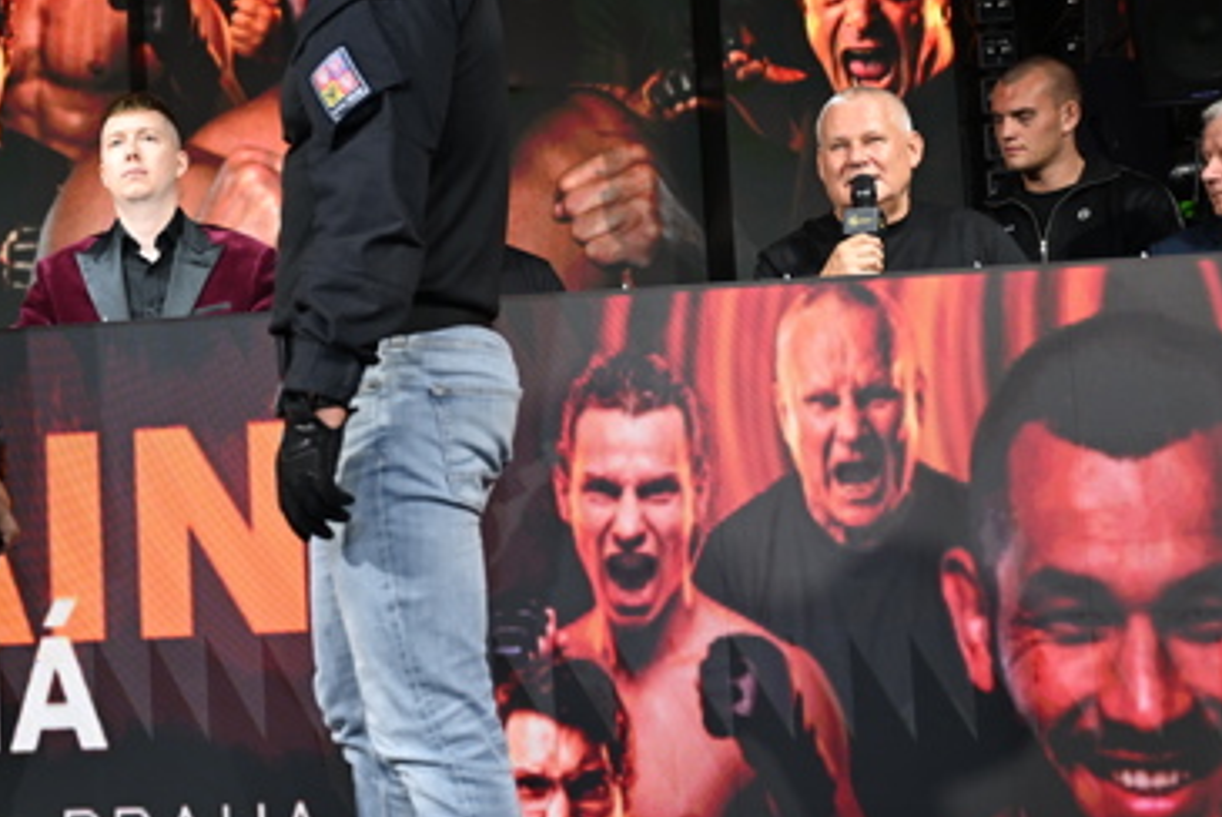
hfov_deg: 29.1
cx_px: 271
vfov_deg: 20.0
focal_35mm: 68
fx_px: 2310
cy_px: 449
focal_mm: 36
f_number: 2.8
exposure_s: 1/320
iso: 500
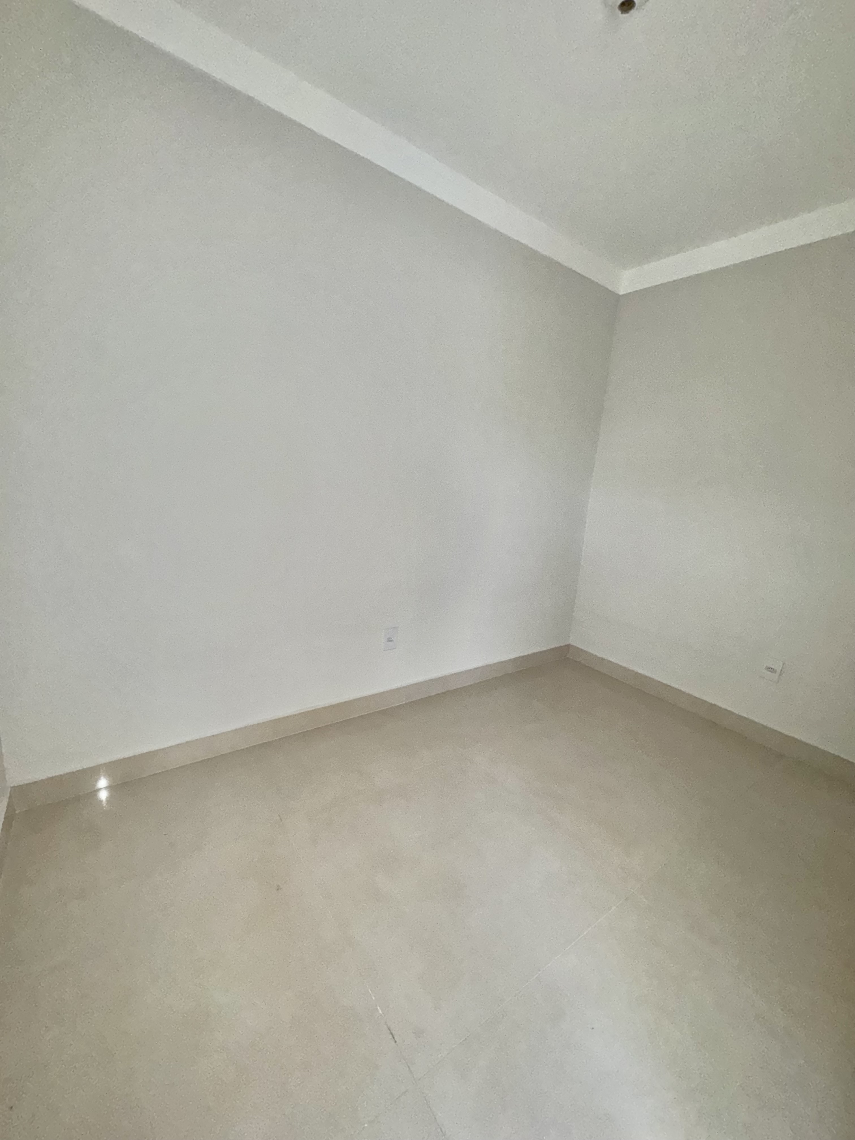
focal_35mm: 14
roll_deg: -4.7
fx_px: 461
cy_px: 570
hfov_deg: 85.7
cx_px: 428
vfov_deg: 102.1
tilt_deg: -13.8
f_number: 2.2
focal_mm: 2.22
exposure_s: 1/60
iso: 250
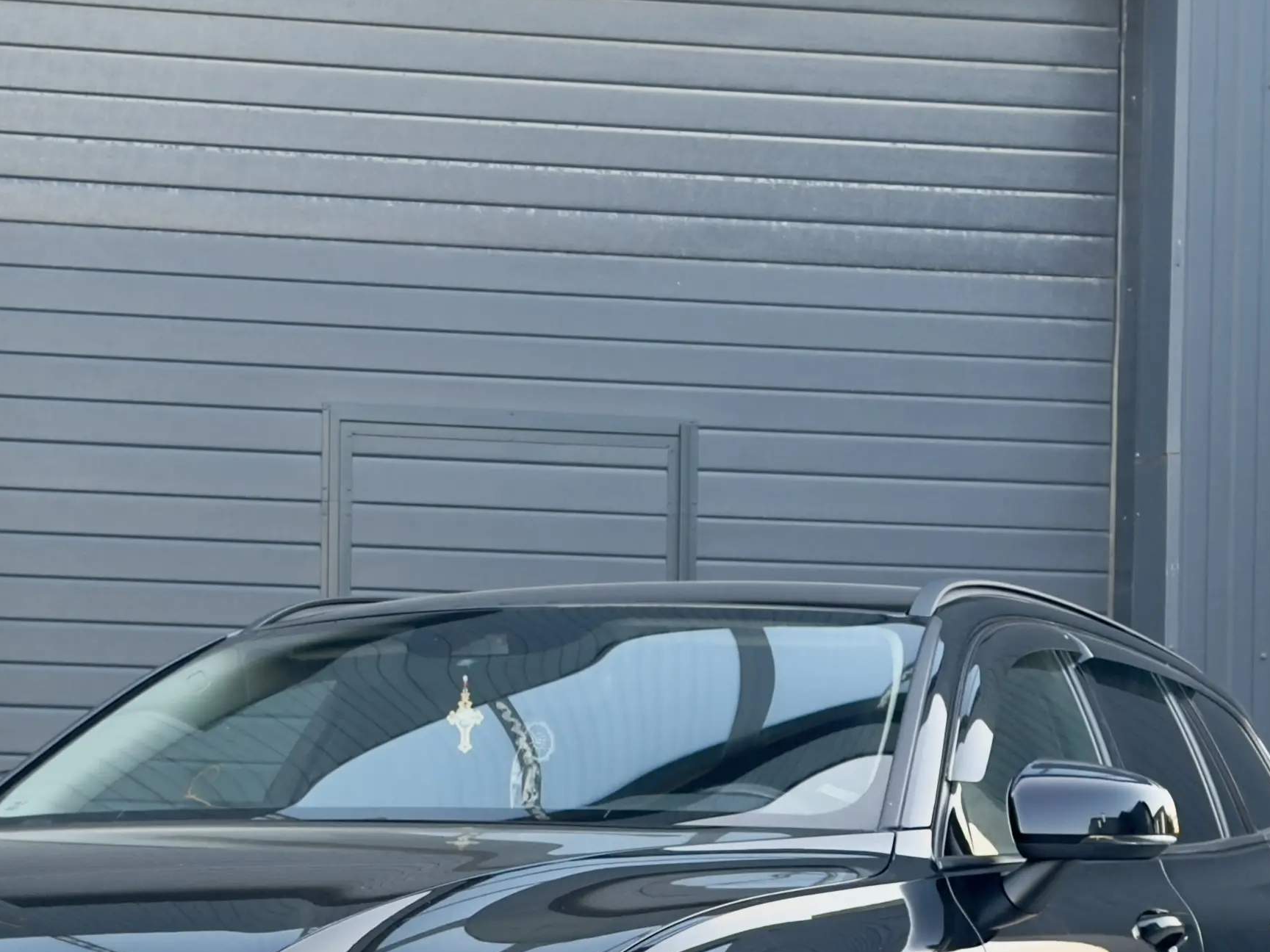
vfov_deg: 13.0
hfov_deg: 17.5
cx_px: 456
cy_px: 979
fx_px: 4109
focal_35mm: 112
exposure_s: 1/222
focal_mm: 6.76
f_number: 1.78
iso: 160
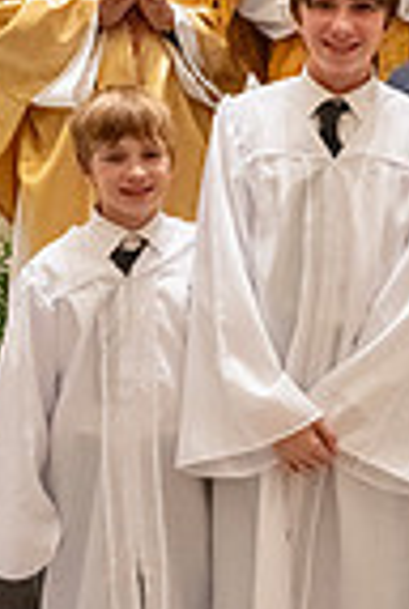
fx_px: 1357
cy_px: 256
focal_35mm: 80
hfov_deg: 16.8
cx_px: 400
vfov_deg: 25.3
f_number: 8
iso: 5000
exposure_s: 1/60
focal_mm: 25.5
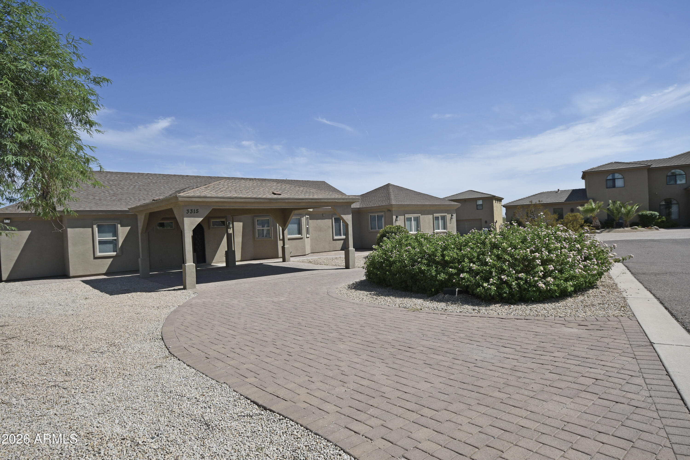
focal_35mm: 21
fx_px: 402
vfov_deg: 59.5
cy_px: 230
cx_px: 345
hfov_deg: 81.2
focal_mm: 14
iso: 100
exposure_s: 1/320
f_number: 9
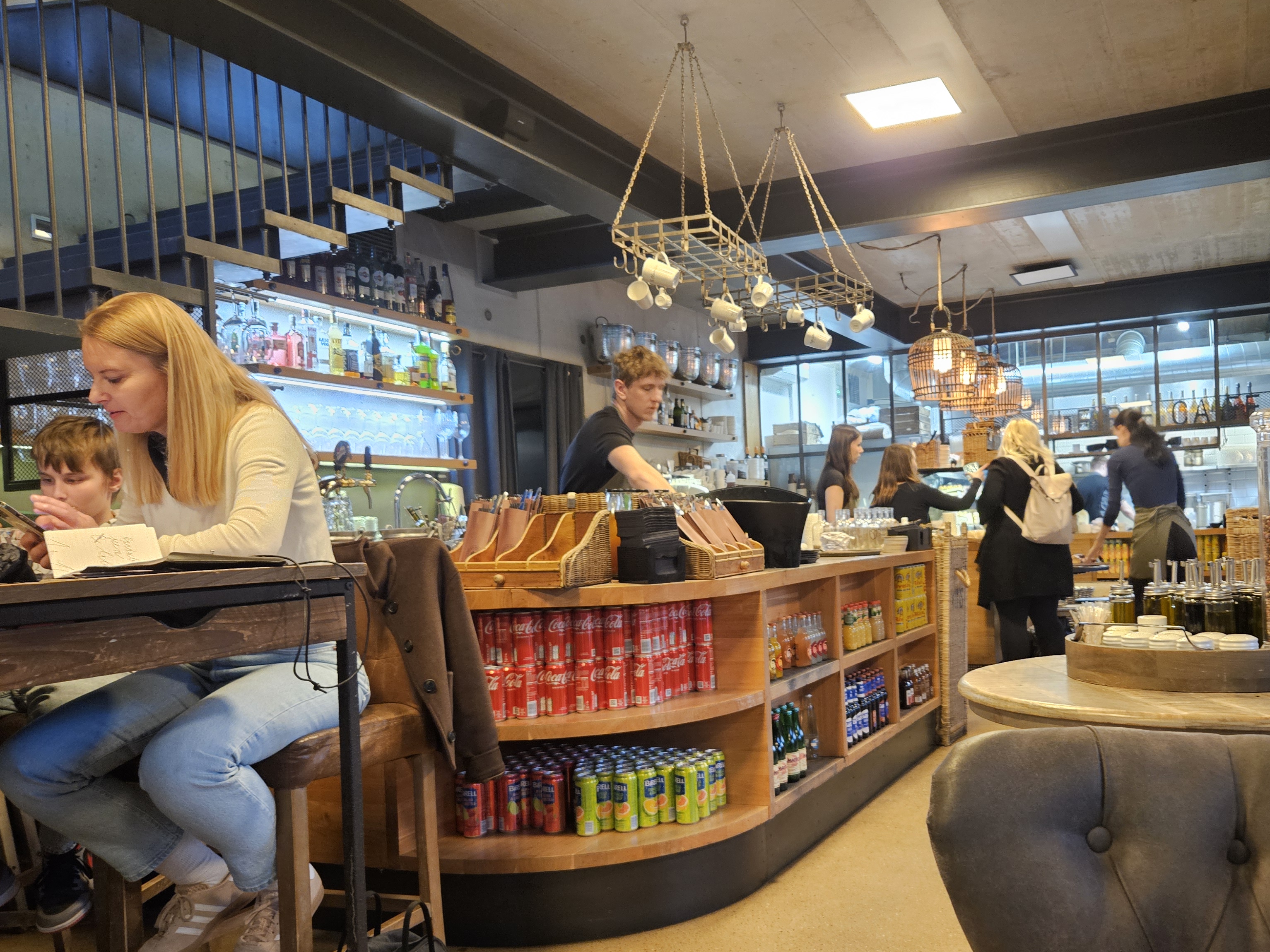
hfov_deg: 59.4
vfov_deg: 46.6
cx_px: 769
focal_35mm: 30
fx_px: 1101
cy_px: 558
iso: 640
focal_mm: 5.4
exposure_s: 1/33
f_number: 1.8
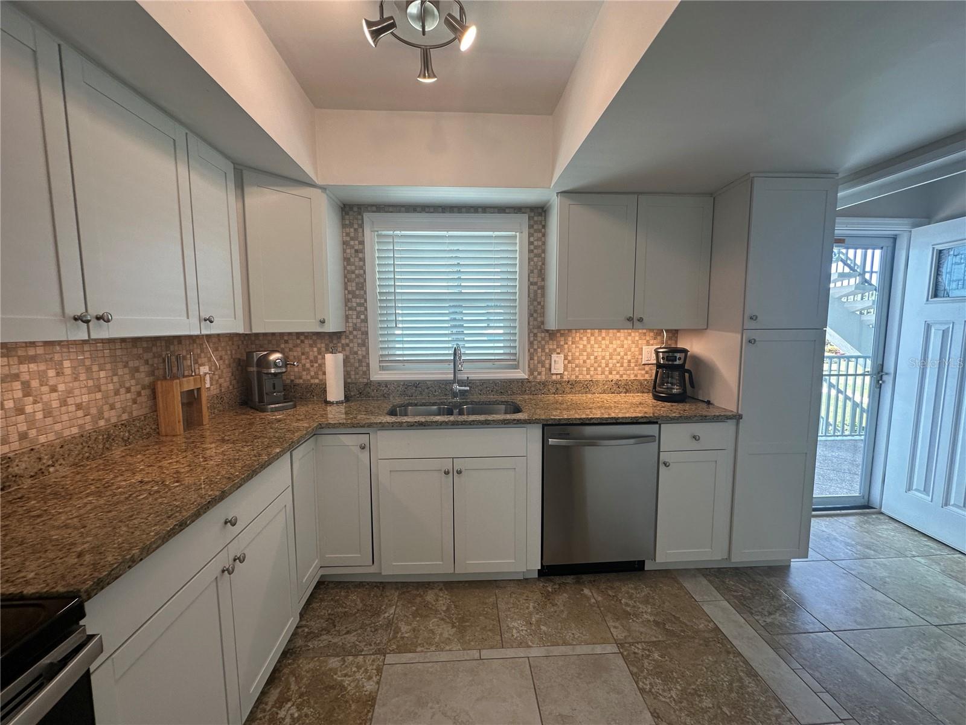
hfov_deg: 102.1
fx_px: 391
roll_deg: +0.4
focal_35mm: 14
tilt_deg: -5.0
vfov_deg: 85.7
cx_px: 483
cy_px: 362
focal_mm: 2.22
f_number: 2.2
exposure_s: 1/120
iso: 80
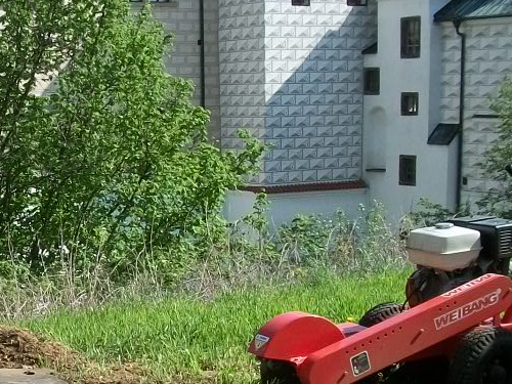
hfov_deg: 23.0
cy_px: 383
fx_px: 1213
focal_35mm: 82
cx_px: 13
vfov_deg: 17.6
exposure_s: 1/250
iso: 80
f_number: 5.5
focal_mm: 5.7
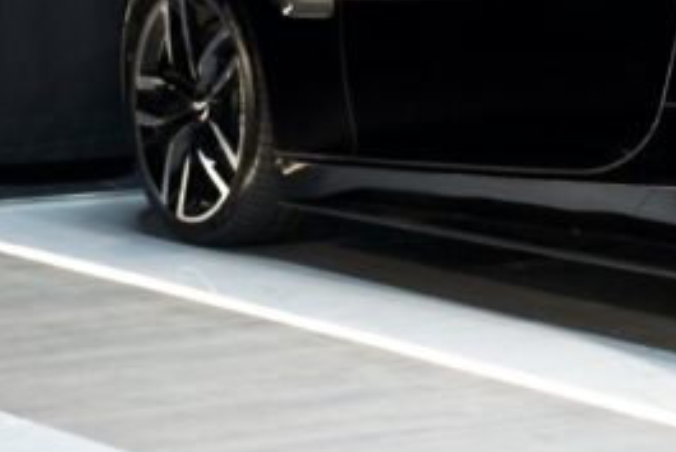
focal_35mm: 204
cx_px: 972
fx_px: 3831
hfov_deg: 9.8
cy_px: -163
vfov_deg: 6.7
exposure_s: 1/60
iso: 1250
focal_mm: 46.9
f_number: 3.2
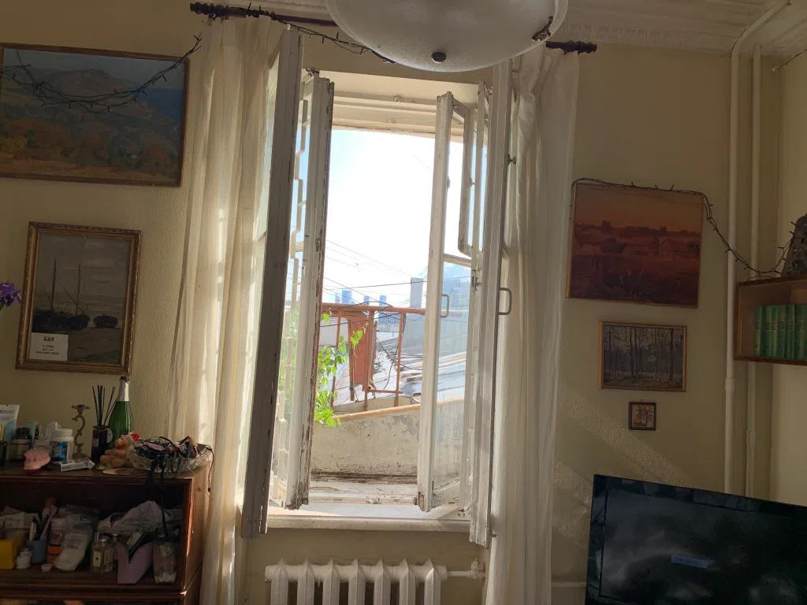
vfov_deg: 53.1
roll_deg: -3.4
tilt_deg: +5.3
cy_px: 302
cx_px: 404
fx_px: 606
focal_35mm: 26
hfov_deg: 67.3
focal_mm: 4.25
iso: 25
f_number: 1.8
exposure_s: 1/407
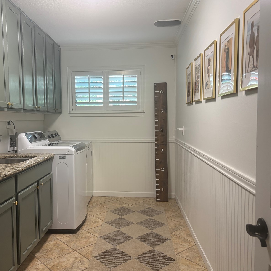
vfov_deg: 52.5
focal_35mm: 31
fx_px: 275
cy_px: 135
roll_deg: +0.7
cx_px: 113
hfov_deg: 52.3
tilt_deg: -3.9
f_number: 1.6
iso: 125
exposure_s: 1/60
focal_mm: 5.96
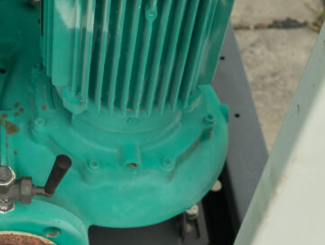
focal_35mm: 84
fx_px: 789
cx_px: -13
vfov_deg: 17.3
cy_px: 9
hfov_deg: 22.2
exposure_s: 1/200
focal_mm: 31
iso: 160
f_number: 6.3
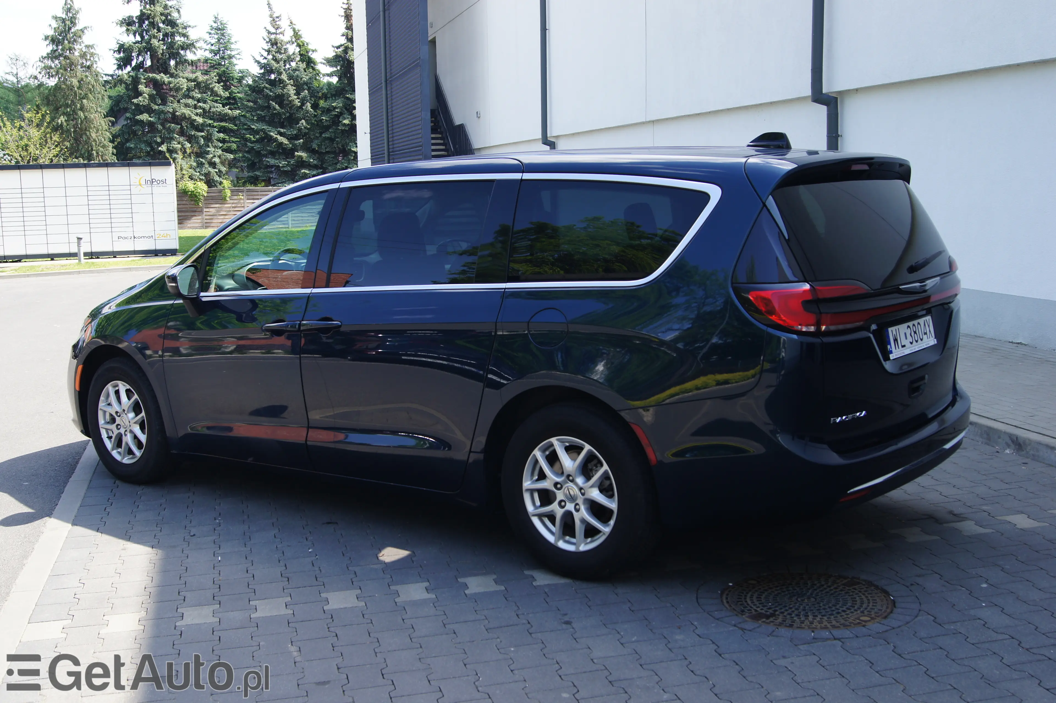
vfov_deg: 34.2
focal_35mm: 39
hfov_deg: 49.6
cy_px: 352
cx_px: 528
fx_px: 1143
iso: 100
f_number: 8
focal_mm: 26
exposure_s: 1/60
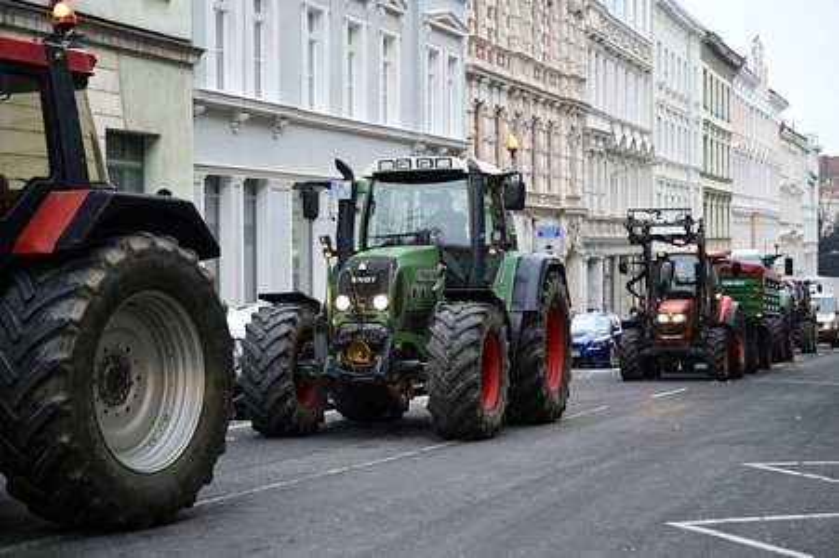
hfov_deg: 28.9
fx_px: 1630
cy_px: 279
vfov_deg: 19.4
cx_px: 420
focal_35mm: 70
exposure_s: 1/400
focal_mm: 70
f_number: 2.8
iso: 1600
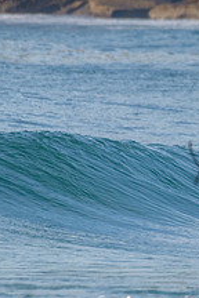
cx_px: 418
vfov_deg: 1.3
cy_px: 128
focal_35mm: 1647
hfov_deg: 0.8
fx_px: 13655
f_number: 5.6
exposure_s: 1/2000
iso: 500
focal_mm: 500
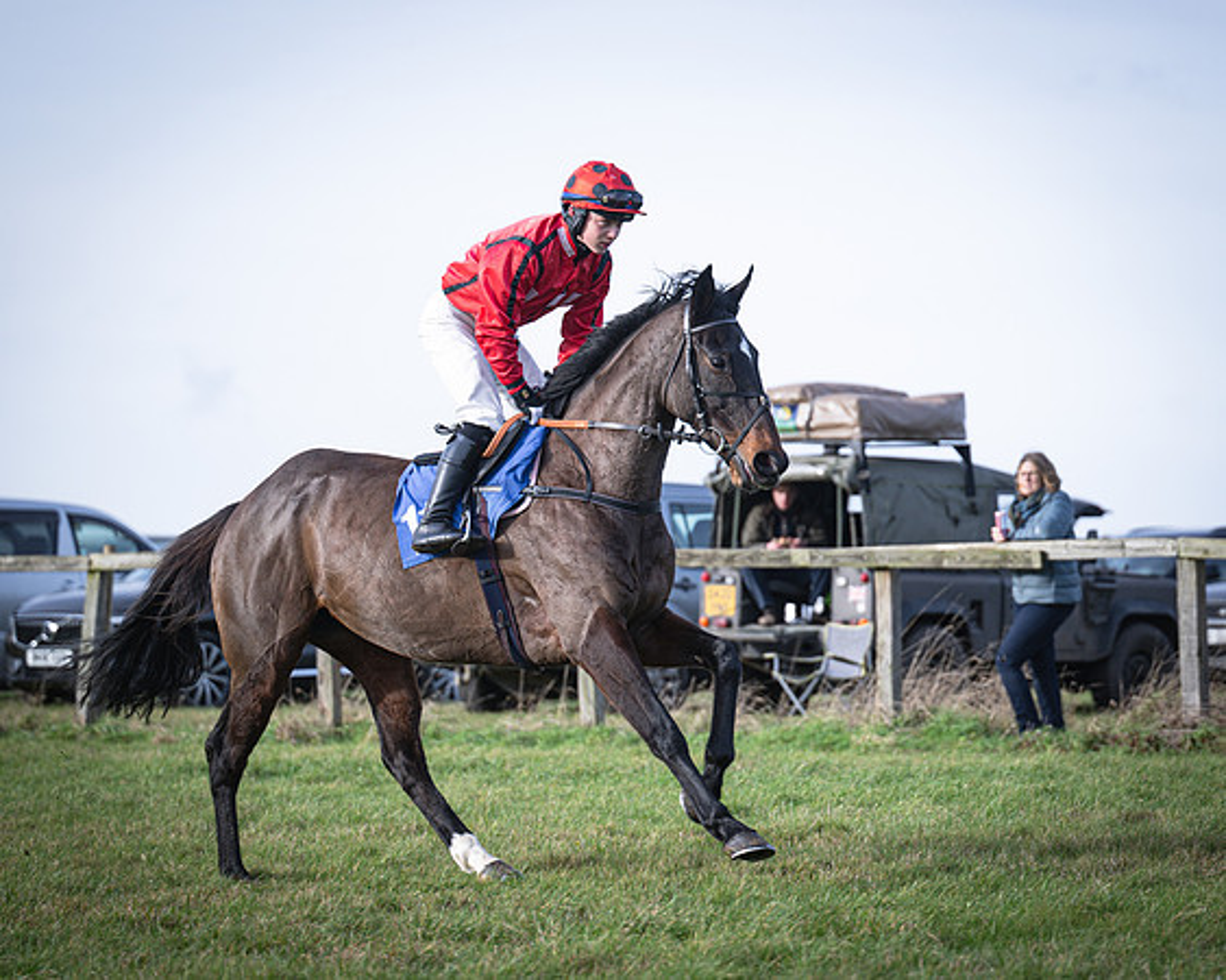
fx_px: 6375
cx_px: 736
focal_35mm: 176
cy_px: 490
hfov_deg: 11.0
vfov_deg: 8.8
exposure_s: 1/1000
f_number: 2.8
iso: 125
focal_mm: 104
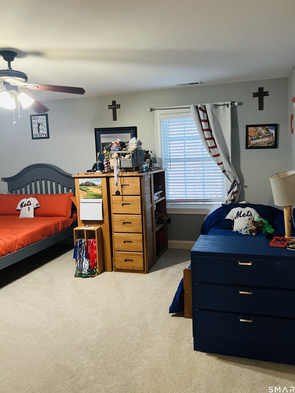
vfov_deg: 63.4
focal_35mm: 28
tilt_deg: -4.3
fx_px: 318
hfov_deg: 49.7
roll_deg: +3.0
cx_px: 159
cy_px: 185
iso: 400
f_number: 1.5
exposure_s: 1/40
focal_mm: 5.7
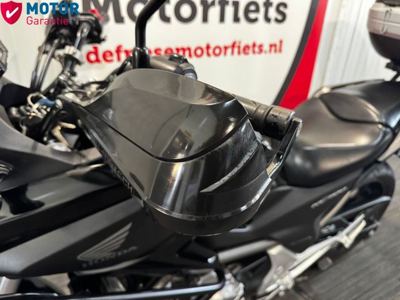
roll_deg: -0.2
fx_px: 277
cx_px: 200
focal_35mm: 24
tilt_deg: -28.2
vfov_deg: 56.8
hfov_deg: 71.6
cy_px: 150
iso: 800
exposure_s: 1/50
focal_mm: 6.76
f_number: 1.78
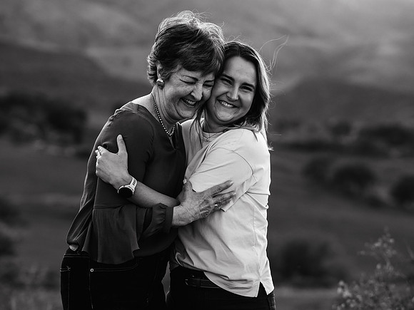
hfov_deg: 14.9
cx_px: 207
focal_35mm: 132
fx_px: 1579
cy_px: 155
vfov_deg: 11.2
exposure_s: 1/160
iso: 500
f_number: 4
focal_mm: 122
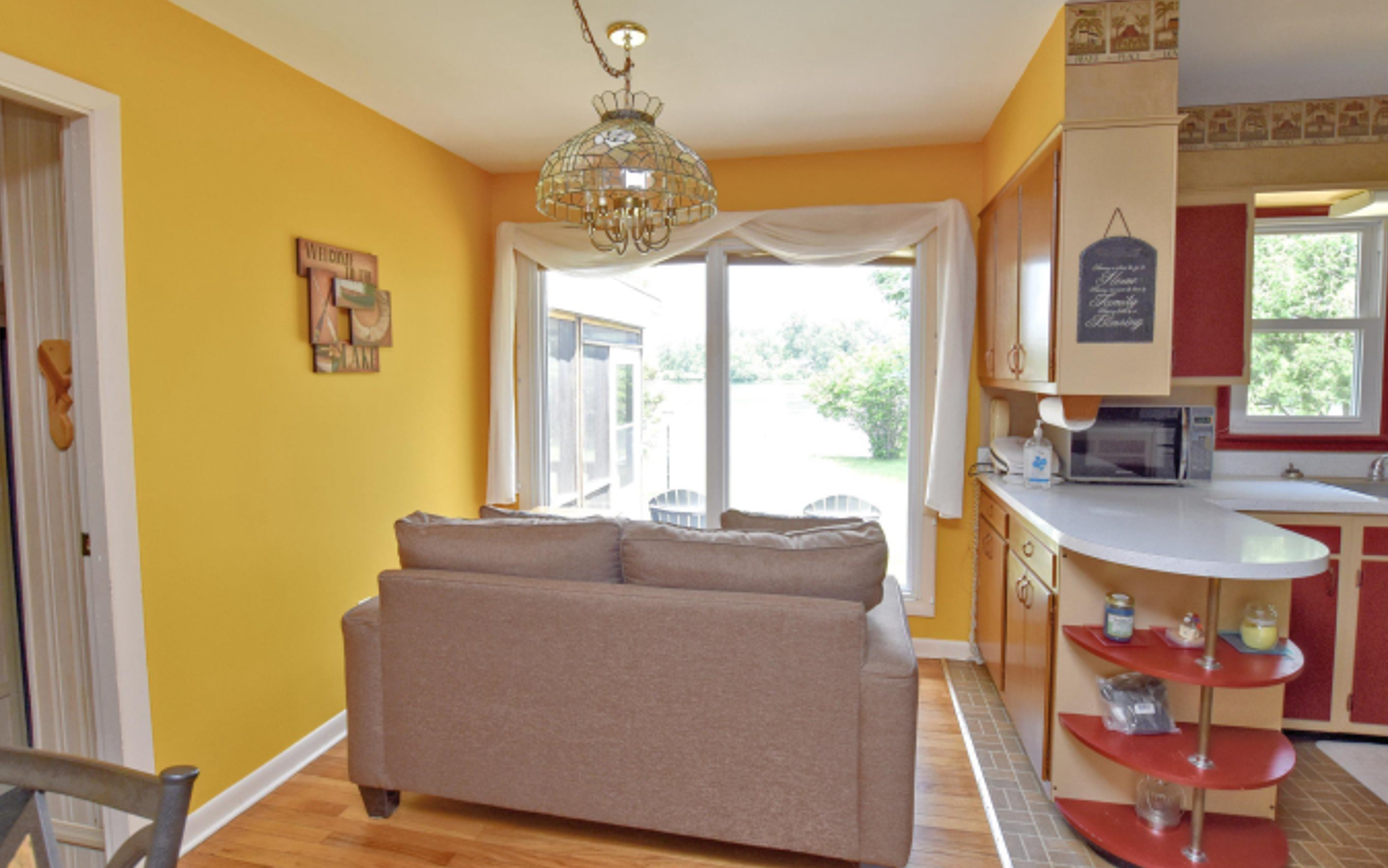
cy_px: 405
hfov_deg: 94.3
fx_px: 643
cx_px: 702
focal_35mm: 17
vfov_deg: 68.0
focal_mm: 10
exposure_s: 1/100
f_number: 5
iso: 400
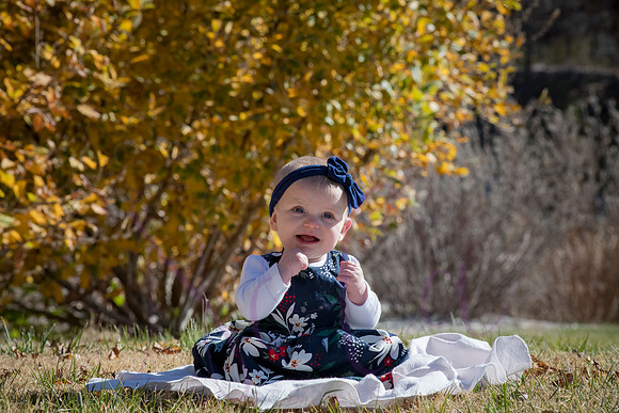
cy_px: 206
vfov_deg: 9.5
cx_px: 310
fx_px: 2494
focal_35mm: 145
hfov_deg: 14.2
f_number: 11
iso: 400
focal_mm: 145
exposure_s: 1/400
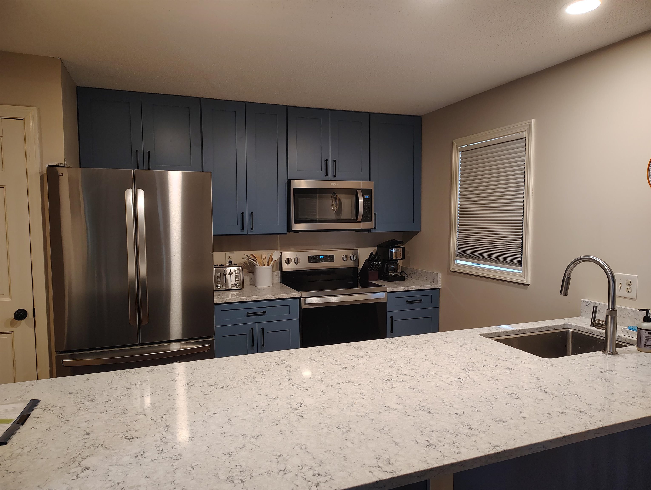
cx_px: 326
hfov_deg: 71.5
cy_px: 245
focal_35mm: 24
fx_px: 452
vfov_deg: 56.9
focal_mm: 5.56
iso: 841
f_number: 1.8
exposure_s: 1/60
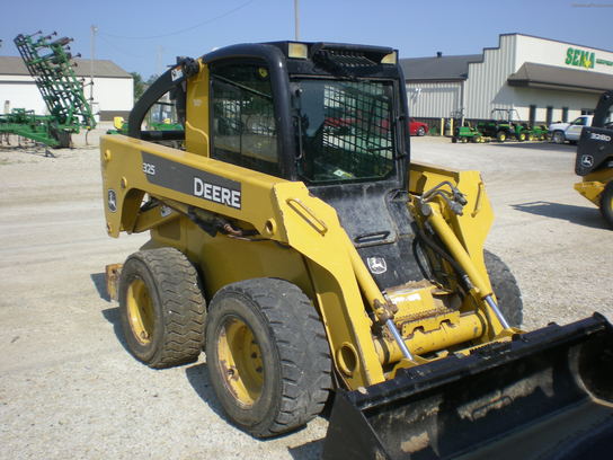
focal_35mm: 38
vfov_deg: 37.7
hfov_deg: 49.0
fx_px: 673
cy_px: 230
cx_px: 306
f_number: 4.6
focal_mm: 6.3
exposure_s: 1/429
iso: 50
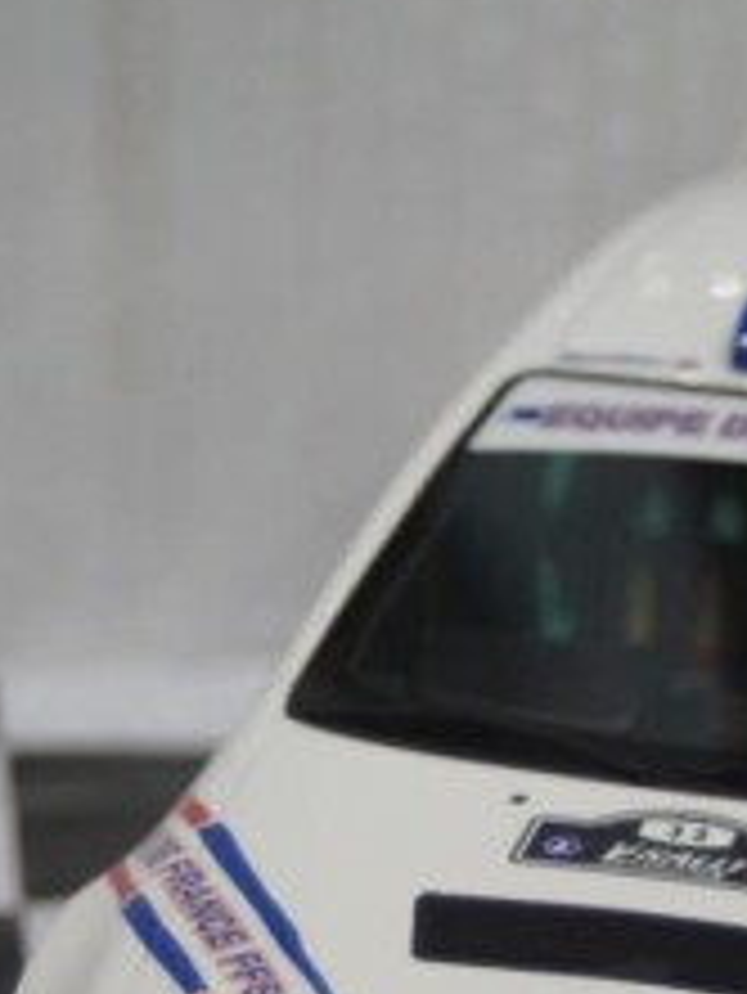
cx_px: 680
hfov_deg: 8.4
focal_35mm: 176
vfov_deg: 11.1
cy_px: 868
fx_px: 5068
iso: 2500
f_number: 4.5
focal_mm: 45
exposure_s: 1/160
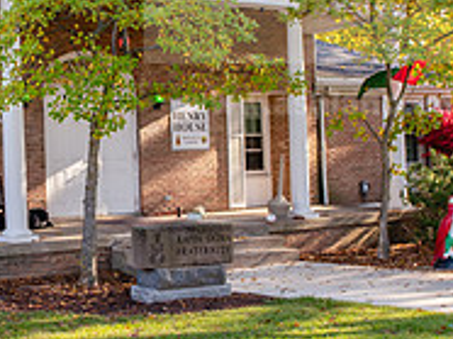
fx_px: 941
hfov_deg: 26.4
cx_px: 71
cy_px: 155
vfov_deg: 20.4
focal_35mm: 72
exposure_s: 1/200
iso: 200
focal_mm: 24
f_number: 4
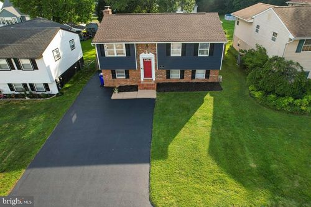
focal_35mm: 22
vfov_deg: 57.2
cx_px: 156
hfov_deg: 78.6
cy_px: 104
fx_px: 190
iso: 110
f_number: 2.8
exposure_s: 1/160
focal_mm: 8.38
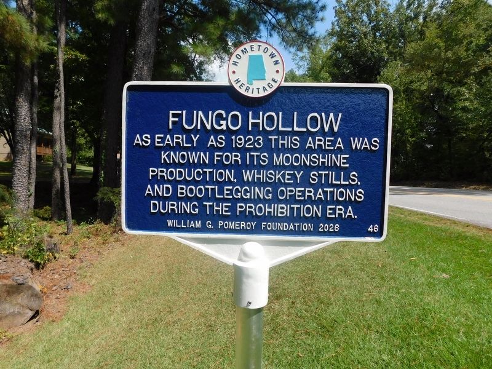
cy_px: 184
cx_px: 246
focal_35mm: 23
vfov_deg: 58.9
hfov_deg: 73.9
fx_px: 327
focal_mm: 4
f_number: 6
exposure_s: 1/400
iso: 125
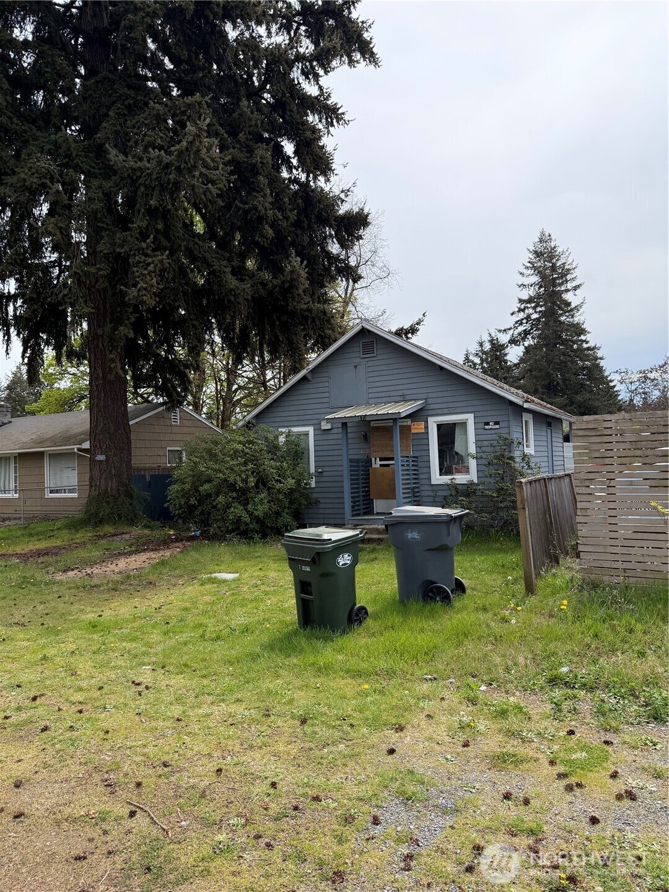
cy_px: 446
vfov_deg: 71.6
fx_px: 618
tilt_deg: +2.0
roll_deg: +1.6
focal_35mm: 24
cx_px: 334
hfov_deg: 56.8
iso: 100
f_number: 1.78
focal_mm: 6.76
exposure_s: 1/4167
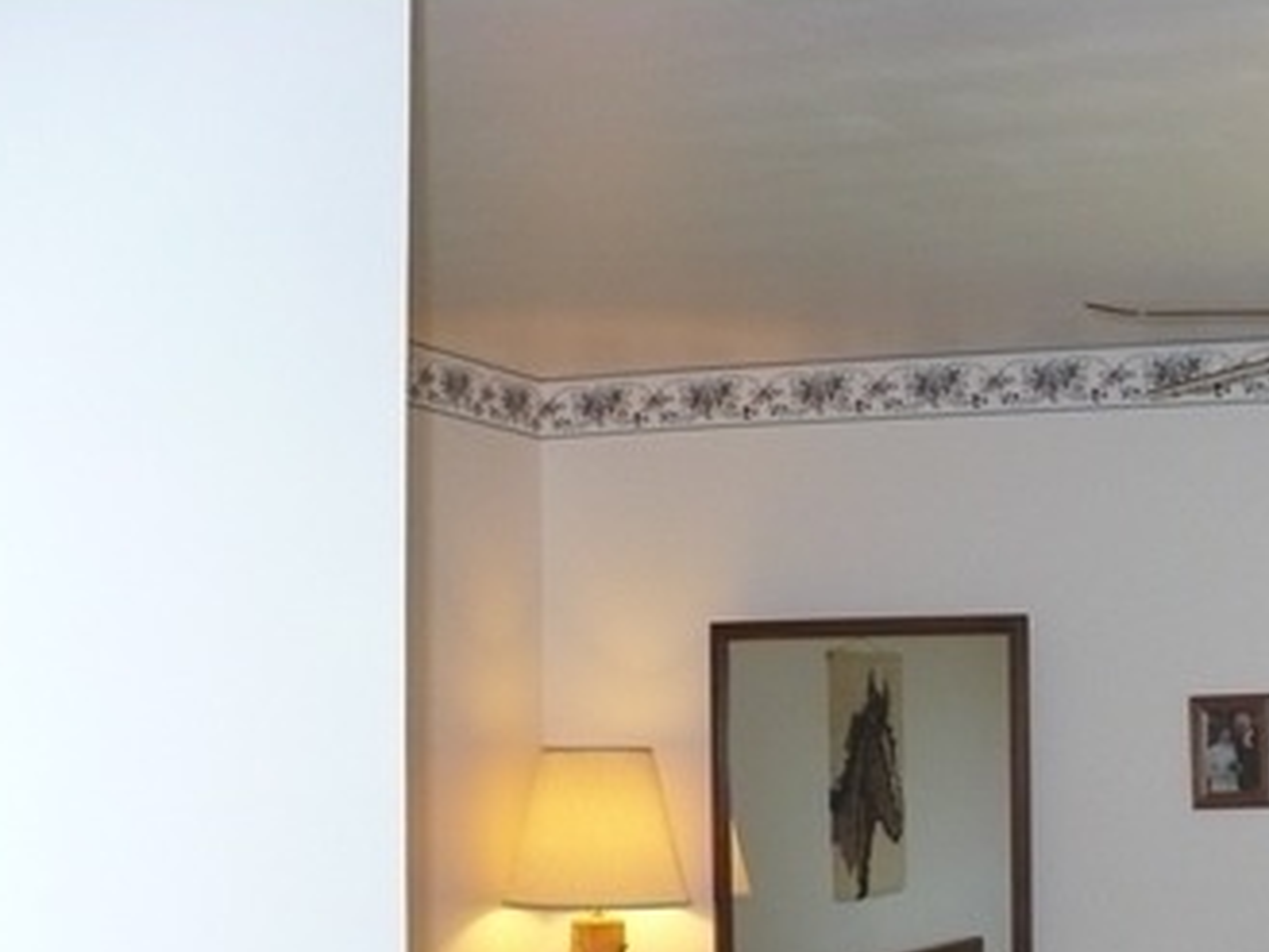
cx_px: 1119
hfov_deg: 26.2
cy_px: 913
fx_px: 2640
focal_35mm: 72
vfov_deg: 19.9
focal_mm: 6.1
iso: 200
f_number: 2.8
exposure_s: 1/30
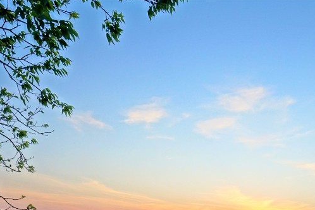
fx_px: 324
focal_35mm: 37
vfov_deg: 31.2
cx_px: 216
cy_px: 242
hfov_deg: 50.7
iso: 1600
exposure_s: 1/250
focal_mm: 16
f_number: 7.1
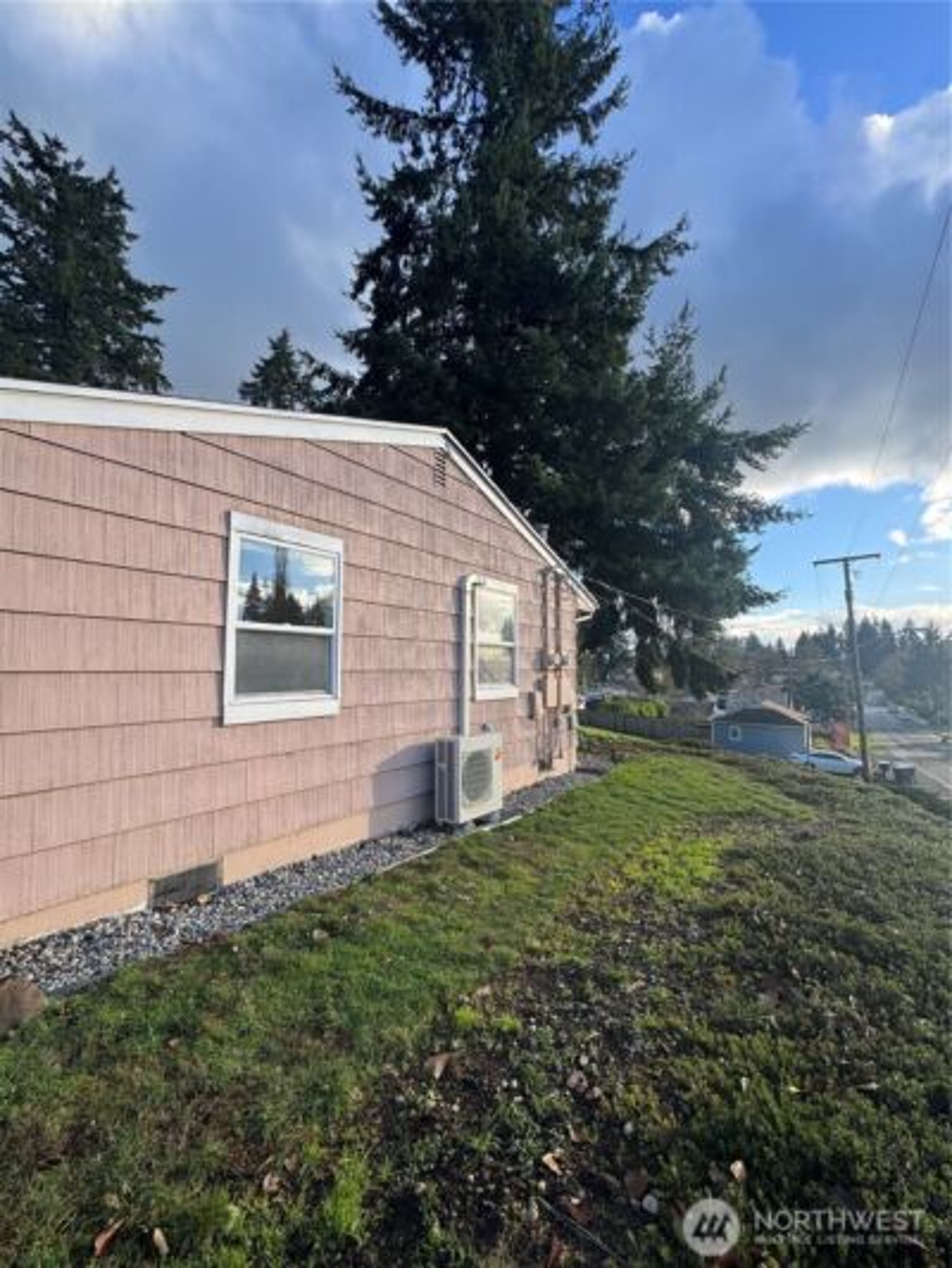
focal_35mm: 14
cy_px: 634
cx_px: 476
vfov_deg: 102.1
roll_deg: +0.7
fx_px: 513
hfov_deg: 85.7
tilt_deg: +1.4
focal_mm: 2.22
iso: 40
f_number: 2.2
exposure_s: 1/544
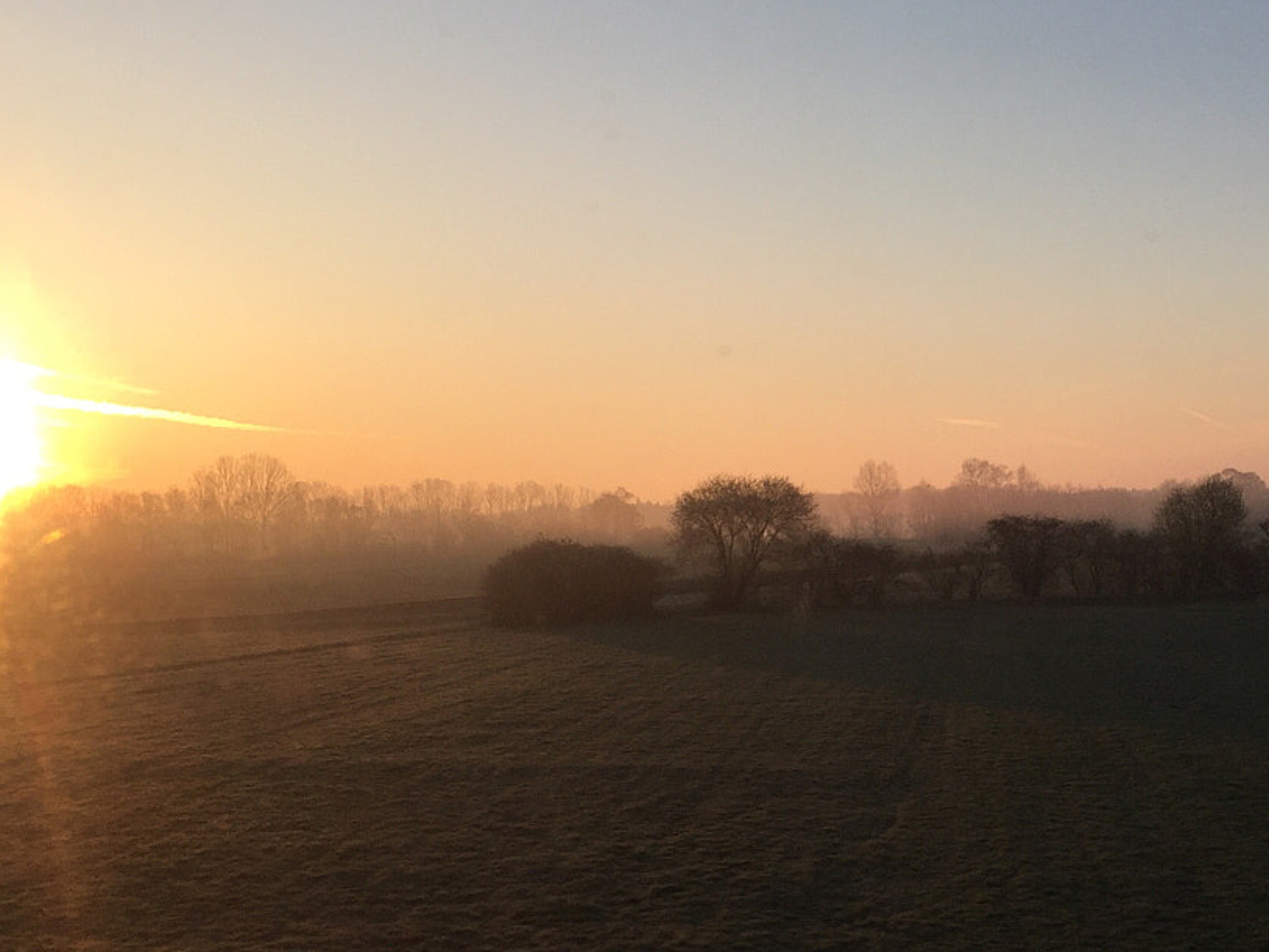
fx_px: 2090
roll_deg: +0.8
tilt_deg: -0.9
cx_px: 889
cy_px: 519
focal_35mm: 57
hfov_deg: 33.3
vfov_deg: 25.7
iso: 32
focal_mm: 4.15
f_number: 2.2
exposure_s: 1/599
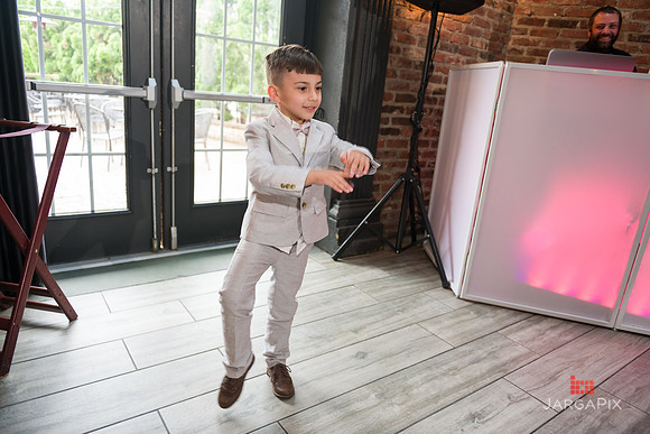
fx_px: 433
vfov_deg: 53.2
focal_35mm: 24
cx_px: 325
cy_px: 217
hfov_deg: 73.7
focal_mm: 24
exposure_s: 1/125
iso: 1000
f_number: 3.2
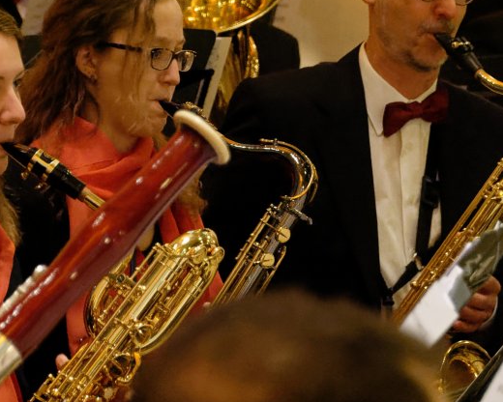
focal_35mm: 352
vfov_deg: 4.4
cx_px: 249
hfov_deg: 5.5
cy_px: 84
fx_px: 5240
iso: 20000
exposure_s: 1/200
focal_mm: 130
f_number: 5.6
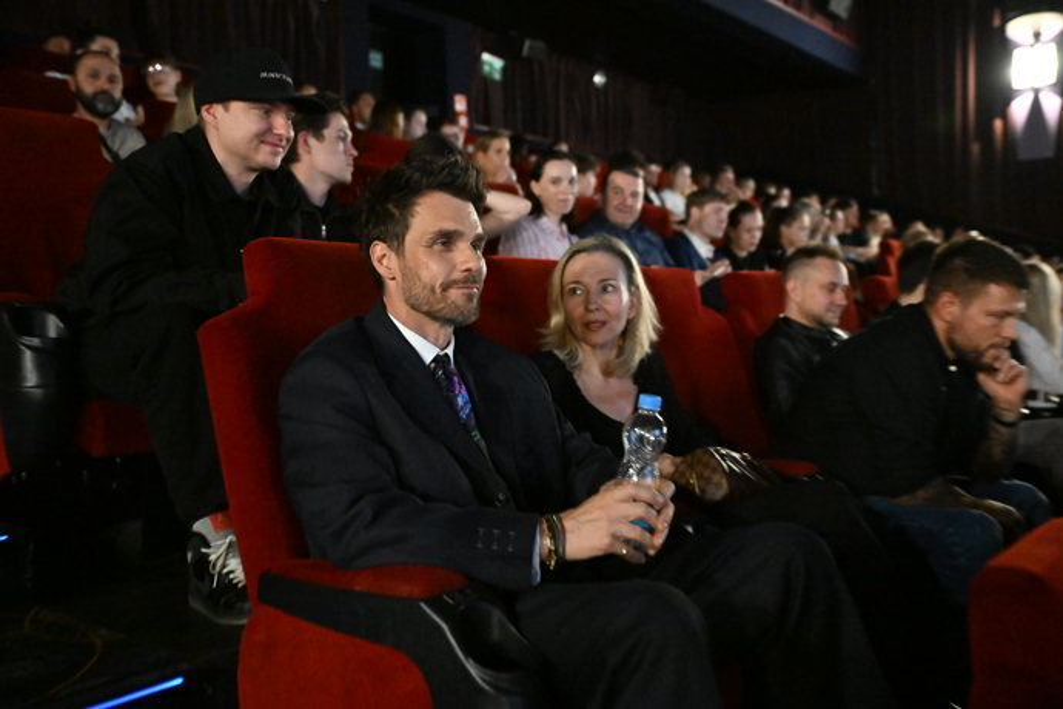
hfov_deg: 55.1
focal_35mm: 34
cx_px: 532
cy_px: 354
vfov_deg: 38.4
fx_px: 1019
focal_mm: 34.5
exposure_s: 1/100
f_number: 2.8
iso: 20000
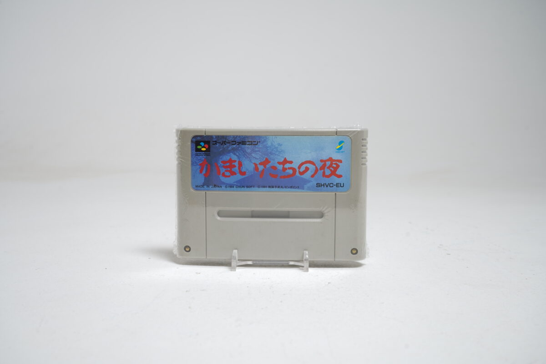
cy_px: 182
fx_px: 500
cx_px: 273
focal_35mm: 33
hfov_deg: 57.2
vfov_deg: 40.0
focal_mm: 33
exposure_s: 1/2
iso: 64
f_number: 9
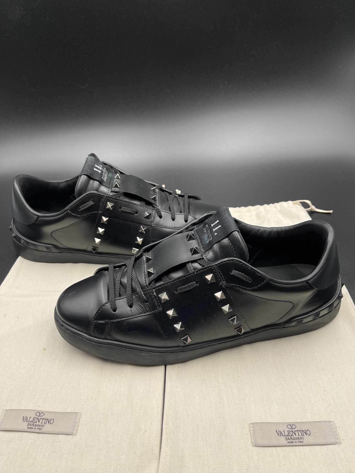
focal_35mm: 26
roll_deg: +3.1
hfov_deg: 53.1
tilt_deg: -38.7
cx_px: 178
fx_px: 356
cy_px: 236
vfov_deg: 67.3
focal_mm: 5.1
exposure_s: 1/427
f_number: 1.6
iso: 50
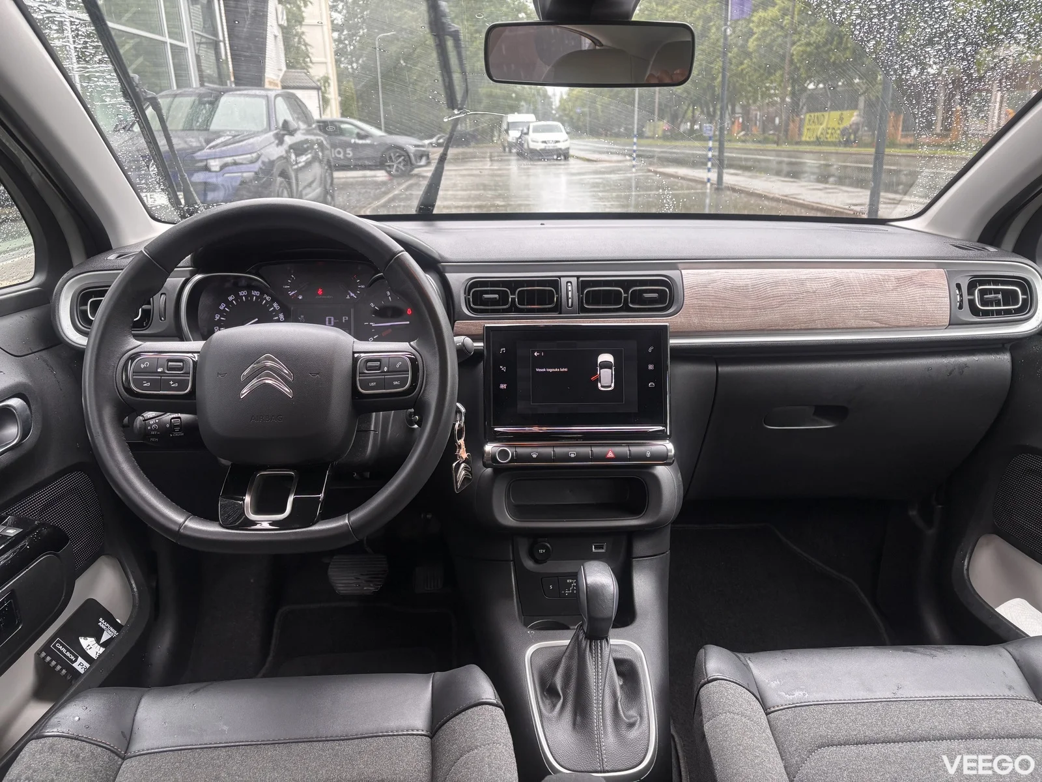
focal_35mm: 26
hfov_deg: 67.3
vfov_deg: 53.1
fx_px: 783
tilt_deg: -17.7
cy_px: 391
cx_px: 521
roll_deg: +2.3
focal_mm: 5.96
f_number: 1.6
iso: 80
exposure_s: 1/121
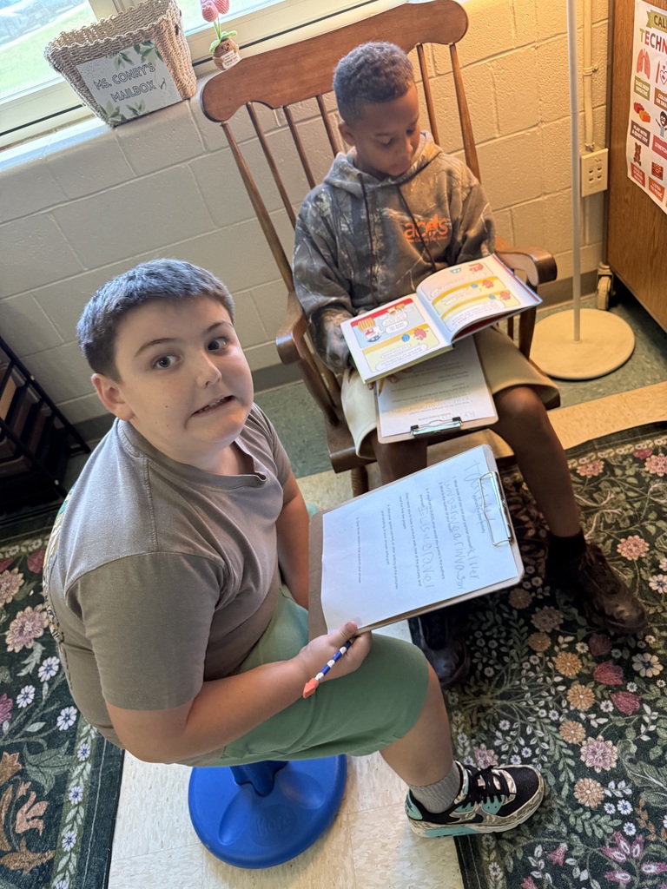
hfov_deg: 56.8
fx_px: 617
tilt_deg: -43.5
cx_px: 334
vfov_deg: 71.6
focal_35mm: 24
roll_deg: +20.9
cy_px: 444
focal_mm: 6.76
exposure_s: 1/60
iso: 400
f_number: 1.78
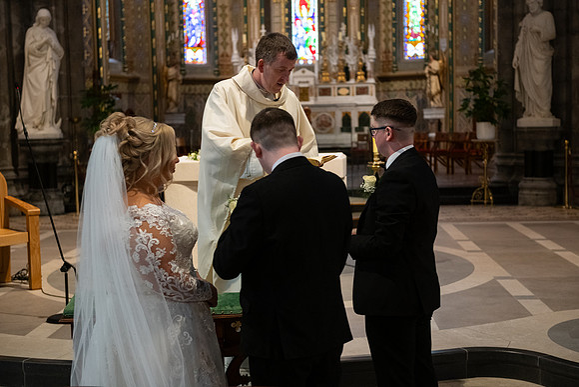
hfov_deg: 33.4
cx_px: 290
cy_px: 194
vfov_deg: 22.6
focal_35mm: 60
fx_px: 965
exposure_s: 1/160
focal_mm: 60
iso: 1250
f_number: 3.5
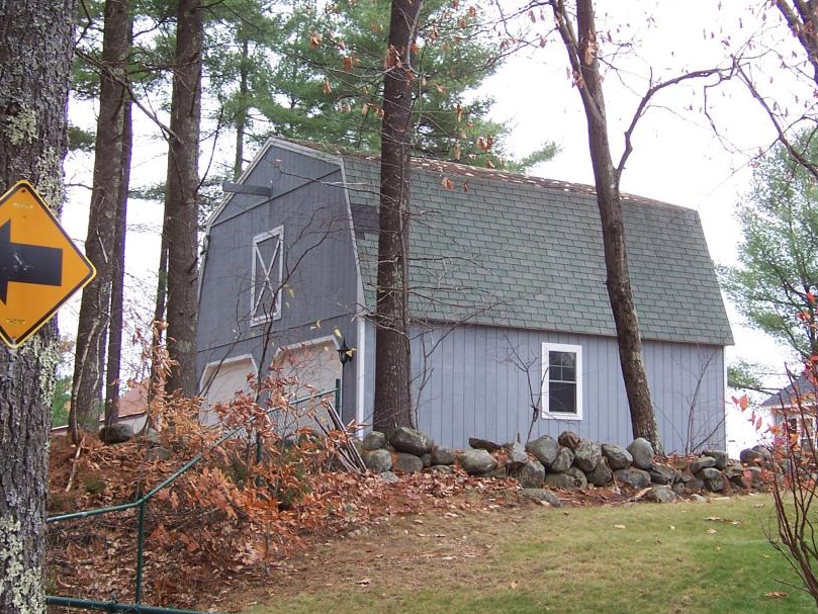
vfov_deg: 23.7
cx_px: 467
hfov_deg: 31.1
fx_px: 1465
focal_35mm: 62
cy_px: 292
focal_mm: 8.2
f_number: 4
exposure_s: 1/45
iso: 100
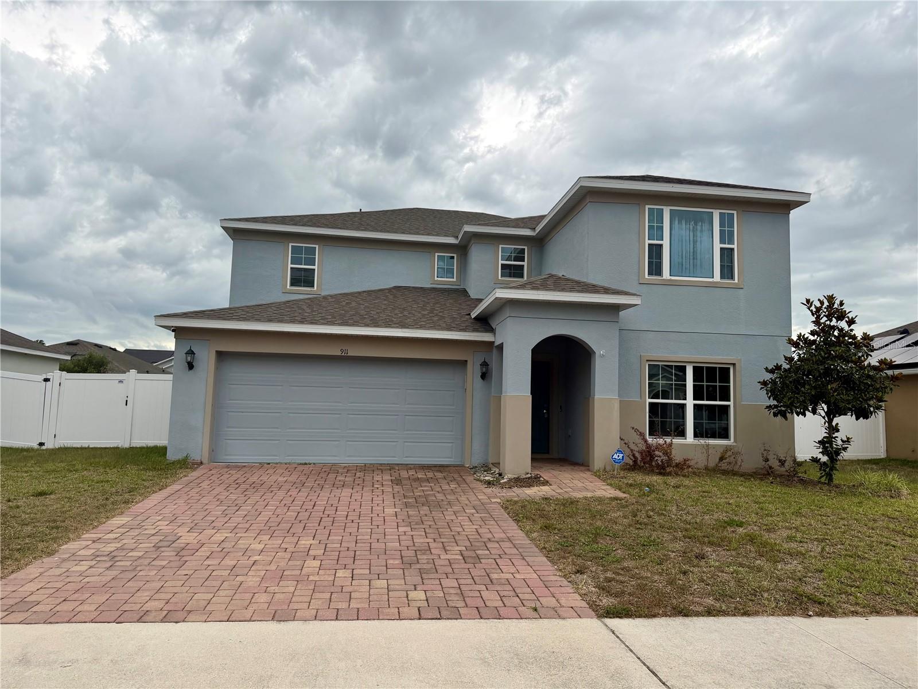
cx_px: 459
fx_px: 636
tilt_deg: +5.0
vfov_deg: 56.8
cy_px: 344
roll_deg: -0.9
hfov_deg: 71.6
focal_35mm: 24
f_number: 1.78
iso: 100
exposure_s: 1/1230
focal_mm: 6.76
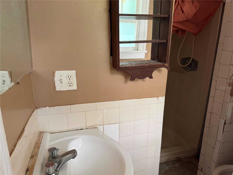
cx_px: 116
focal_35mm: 24
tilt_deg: -16.6
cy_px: 88
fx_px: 162
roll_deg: -0.9
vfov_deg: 56.8
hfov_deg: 71.6
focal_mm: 6.76
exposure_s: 1/60
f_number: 1.78
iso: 640
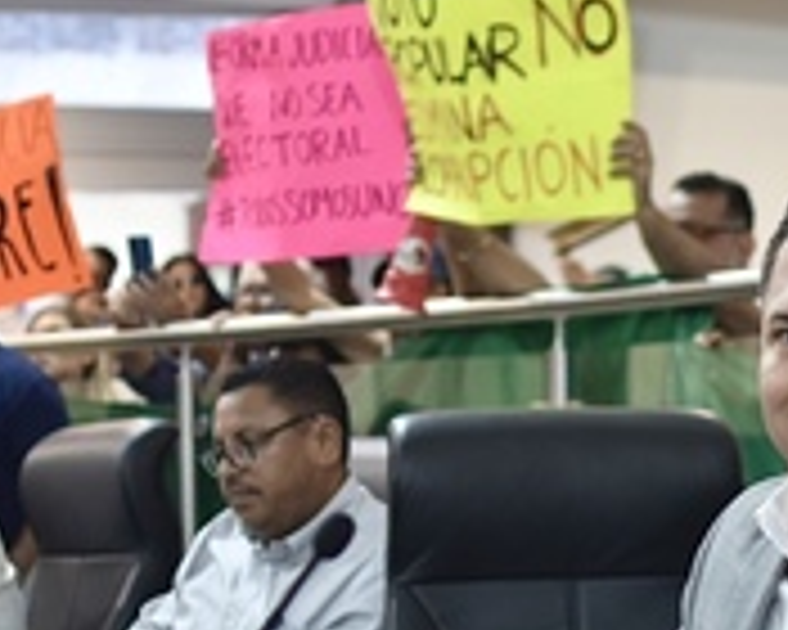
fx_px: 2661
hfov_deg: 16.7
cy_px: 522
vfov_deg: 13.4
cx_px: 660
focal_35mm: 114
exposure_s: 1/60
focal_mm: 35
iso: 250
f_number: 1.8
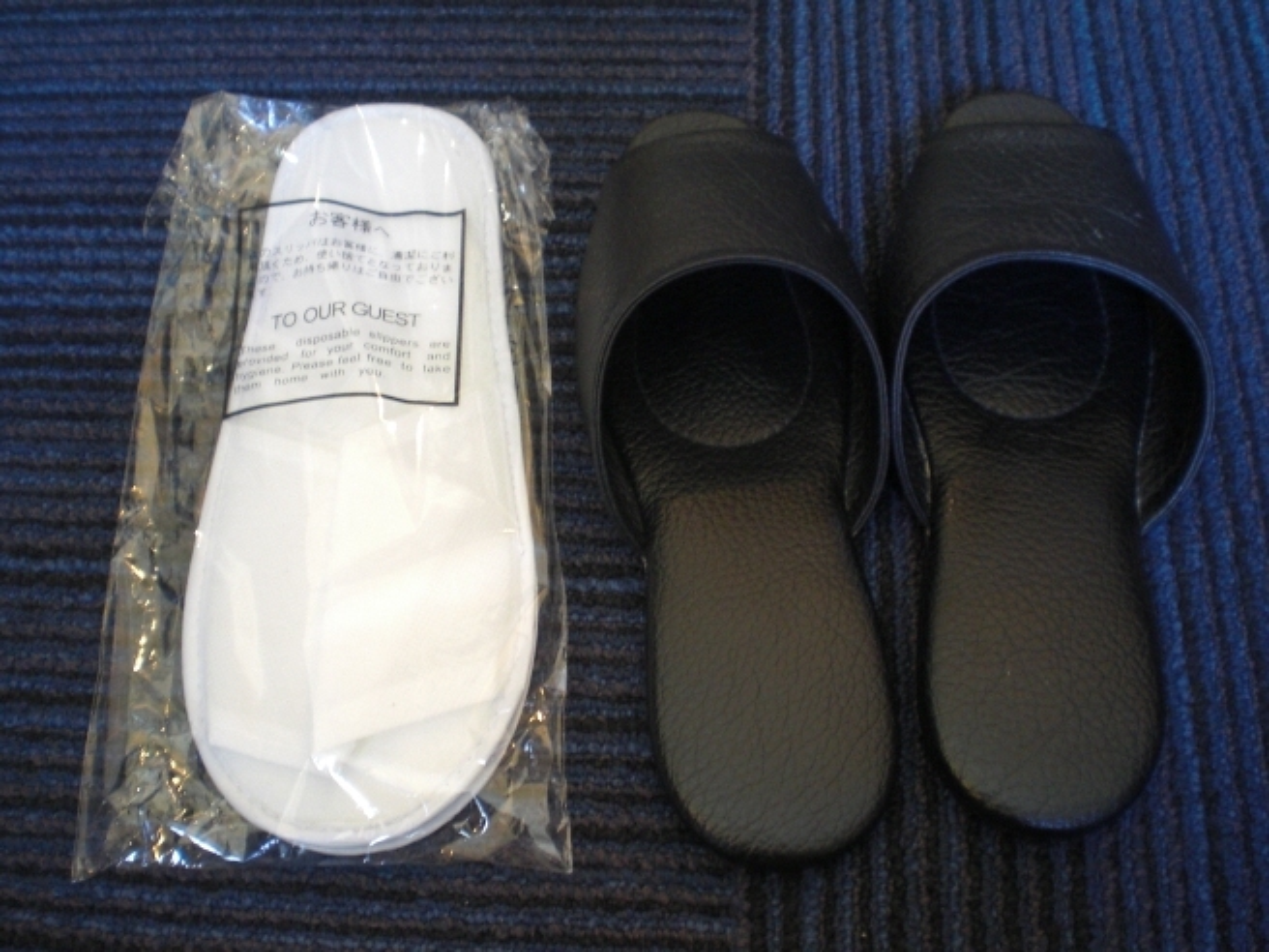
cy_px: 476
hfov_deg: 49.0
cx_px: 634
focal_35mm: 38
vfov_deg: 37.7
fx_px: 1393
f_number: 3.1
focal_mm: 6.3
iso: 200
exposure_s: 1/3.33
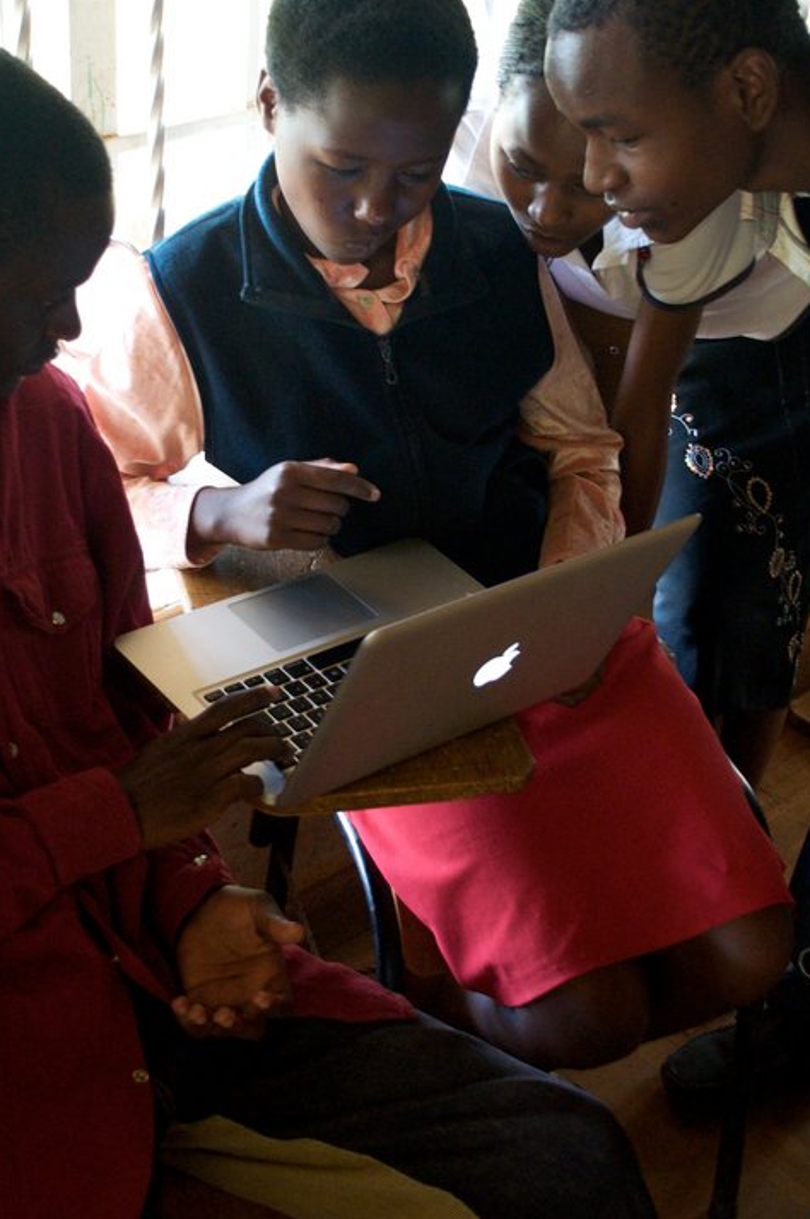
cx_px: 429
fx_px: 1894
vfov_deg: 35.7
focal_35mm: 56
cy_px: 562
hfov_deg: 24.1
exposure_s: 1/30
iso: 1100
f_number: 4.2
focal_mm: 26
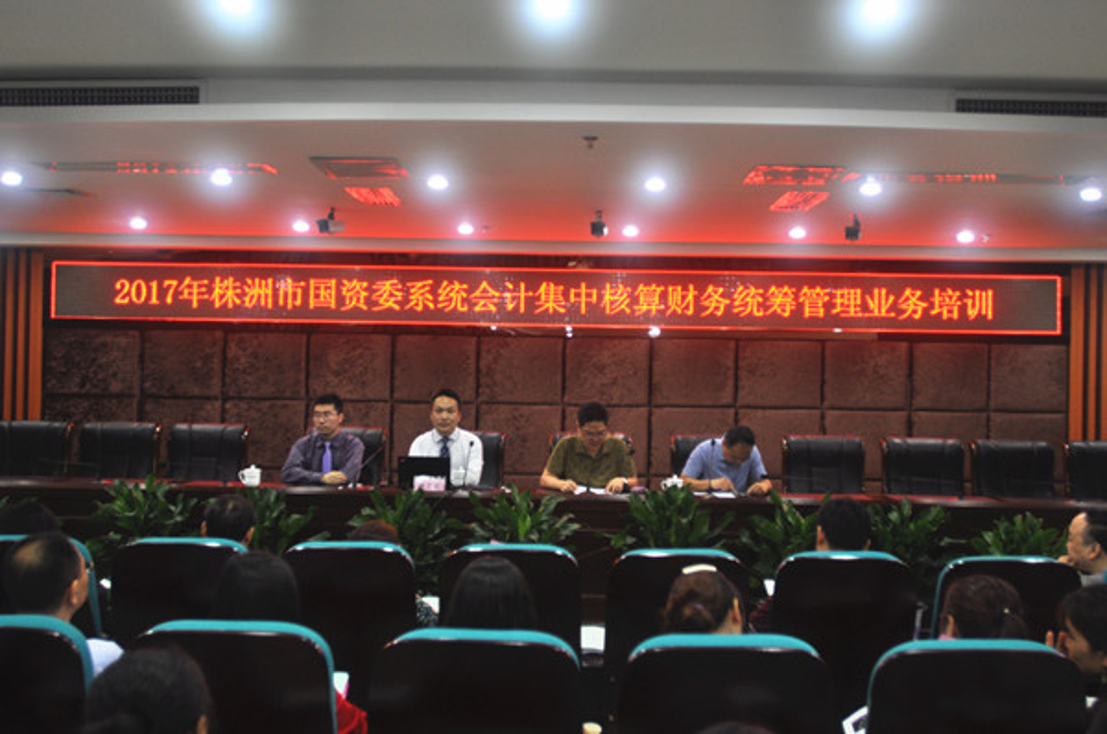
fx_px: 1013
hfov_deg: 57.3
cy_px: 367
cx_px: 554
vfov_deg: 39.8
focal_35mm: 33
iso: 560
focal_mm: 22
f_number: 2.8
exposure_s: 1/60
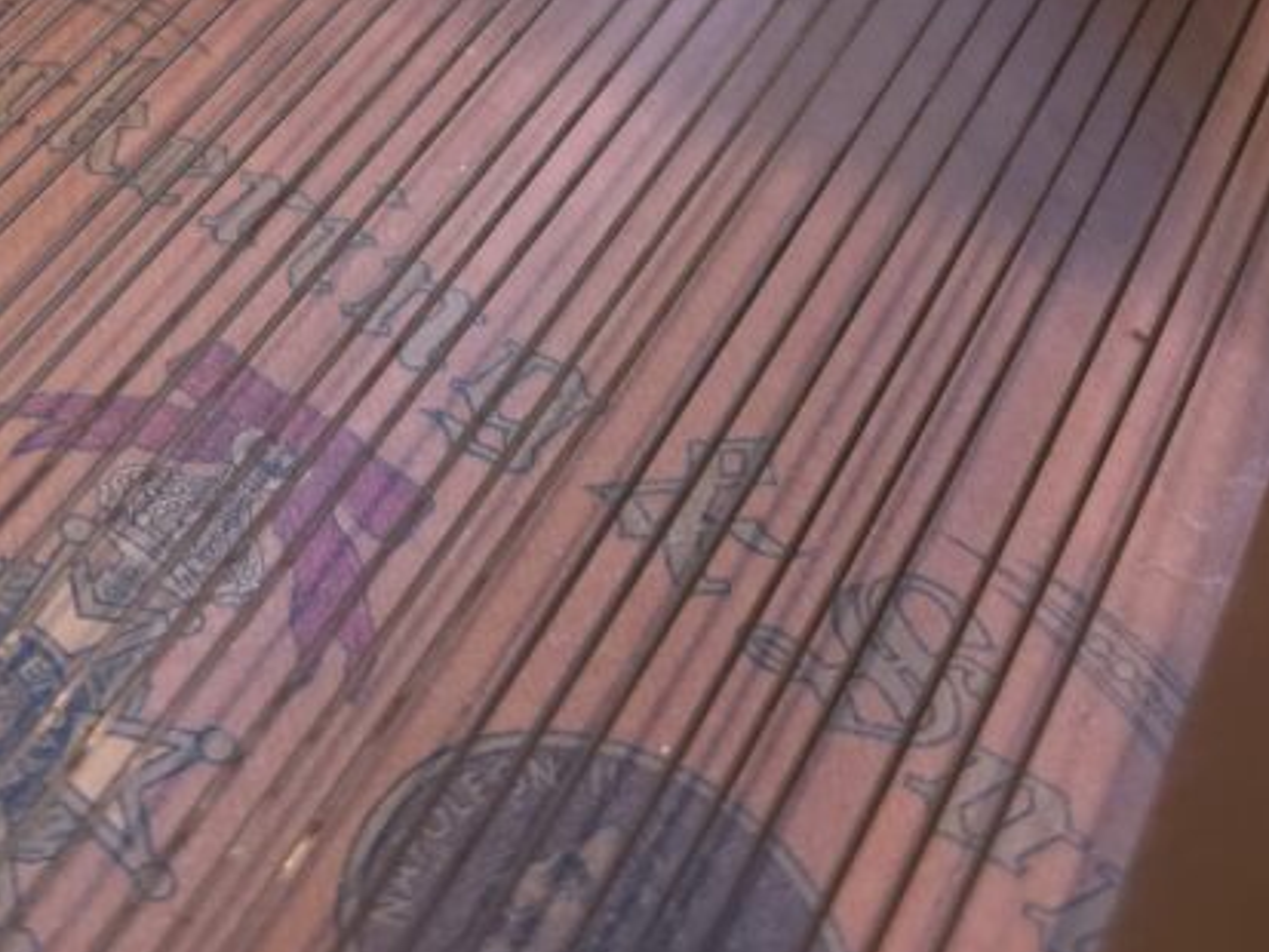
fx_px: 2090
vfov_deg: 23.8
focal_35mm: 57
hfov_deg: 31.2
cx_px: -6
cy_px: -129
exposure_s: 1/40
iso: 250
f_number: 1.4
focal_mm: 6.5
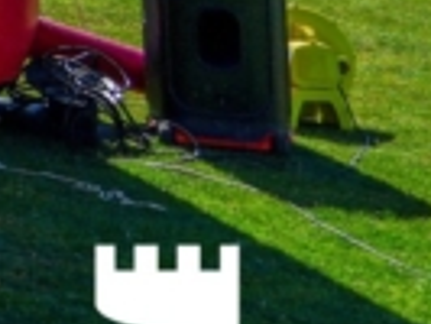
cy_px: -585
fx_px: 2231
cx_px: -1209
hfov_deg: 7.9
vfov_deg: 7.5
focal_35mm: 179
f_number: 5.6
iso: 100
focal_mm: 24
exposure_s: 1/1000
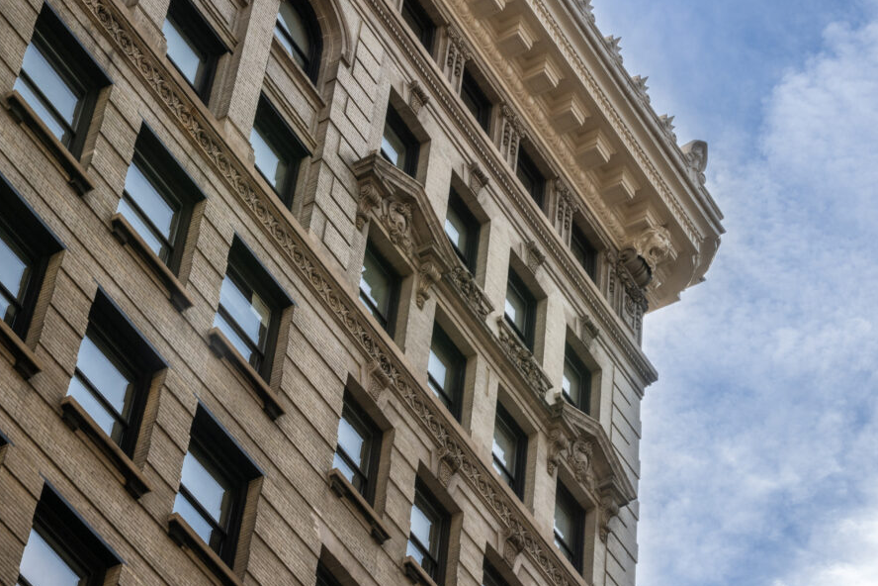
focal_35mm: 107
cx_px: 618
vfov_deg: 12.8
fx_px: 2609
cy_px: 345
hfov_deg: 19.0
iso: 125
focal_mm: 66
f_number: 22
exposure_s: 1/100
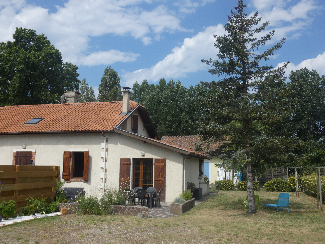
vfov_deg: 39.7
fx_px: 338
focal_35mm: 36
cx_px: 162
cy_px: 122
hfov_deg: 51.4
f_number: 4
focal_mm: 6.5
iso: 80
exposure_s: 1/800
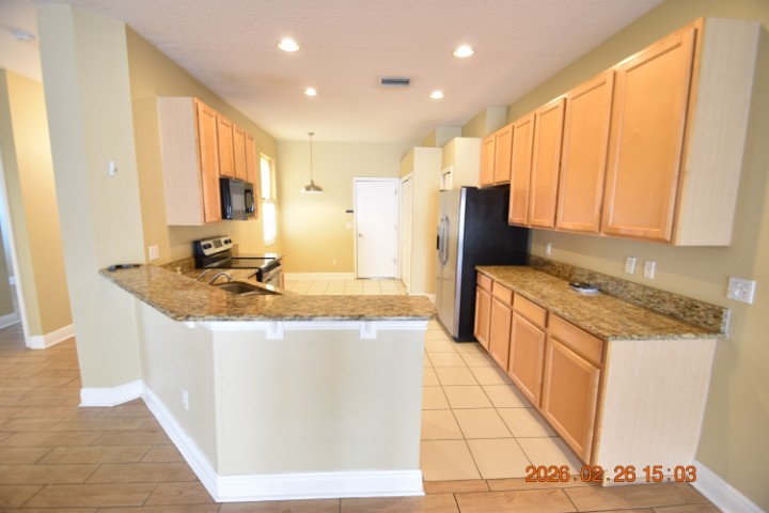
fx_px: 320
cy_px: 256
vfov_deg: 77.3
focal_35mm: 15
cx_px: 384
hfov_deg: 100.4
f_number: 3.5
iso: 800
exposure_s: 1/30
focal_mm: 10
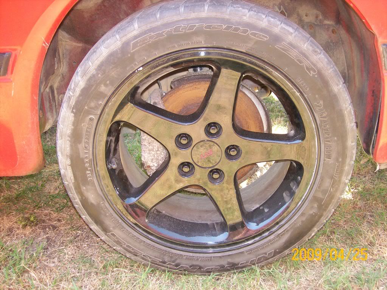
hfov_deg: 51.4
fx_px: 402
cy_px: 145
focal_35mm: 36
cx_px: 194
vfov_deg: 39.6
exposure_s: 1/64
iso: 80
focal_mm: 6
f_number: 2.7
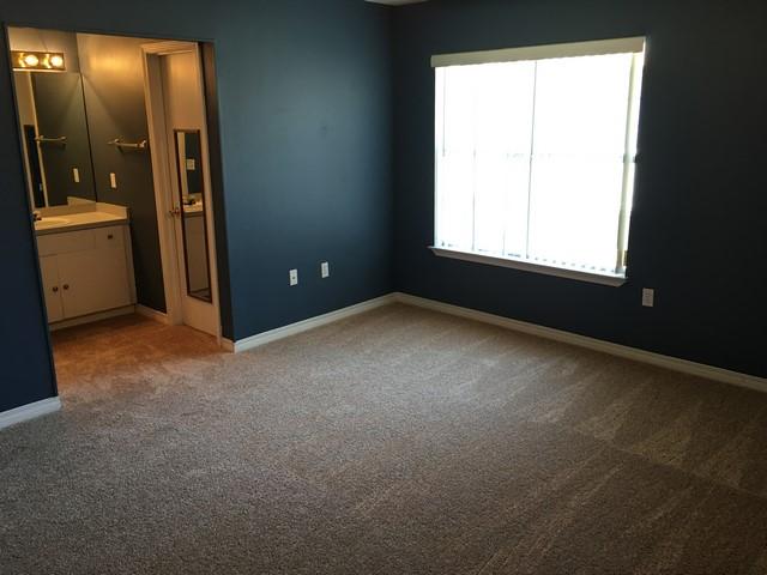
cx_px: 384
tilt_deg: -12.0
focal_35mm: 29
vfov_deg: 48.2
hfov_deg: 61.7
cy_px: 288
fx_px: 643
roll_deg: +0.4
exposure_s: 1/15
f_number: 2.2
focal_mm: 4.15
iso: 32
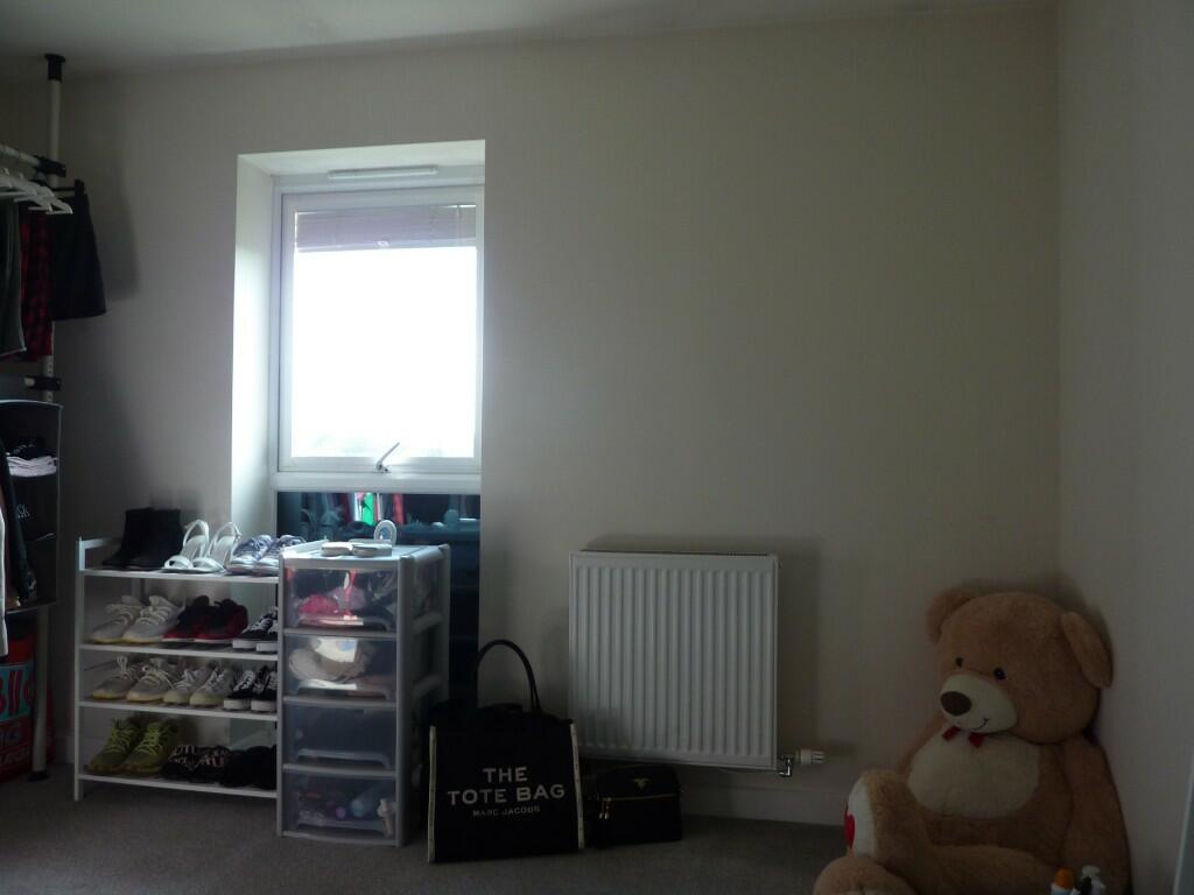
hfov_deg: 69.4
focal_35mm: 25
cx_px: 597
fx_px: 862
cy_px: 448
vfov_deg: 54.9
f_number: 3.3
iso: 80
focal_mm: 4.1
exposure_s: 1/50
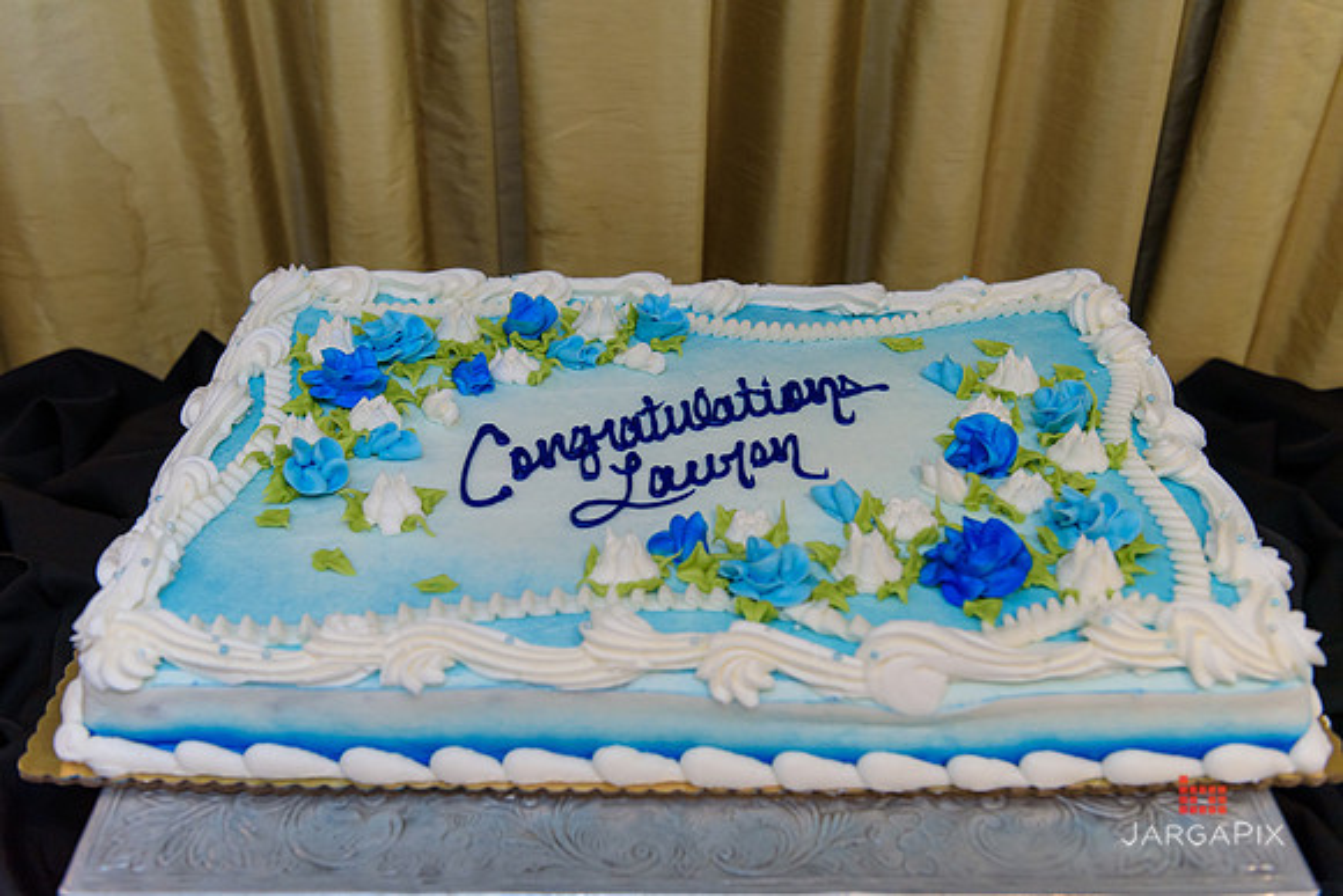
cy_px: 448
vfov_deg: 35.1
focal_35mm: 38
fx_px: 1418
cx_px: 672
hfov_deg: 50.7
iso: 1600
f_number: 3.2
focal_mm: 38
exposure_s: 1/125
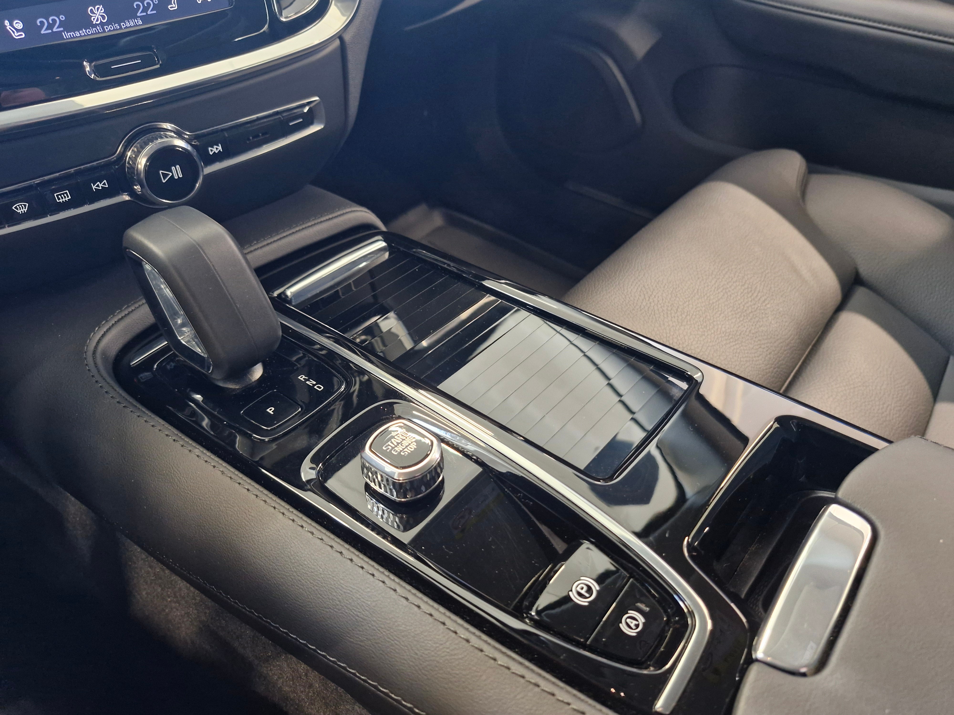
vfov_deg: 58.9
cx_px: 477
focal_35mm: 23
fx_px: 634
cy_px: 358
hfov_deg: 73.9
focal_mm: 5.54
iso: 500
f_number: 1.8
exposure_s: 1/33
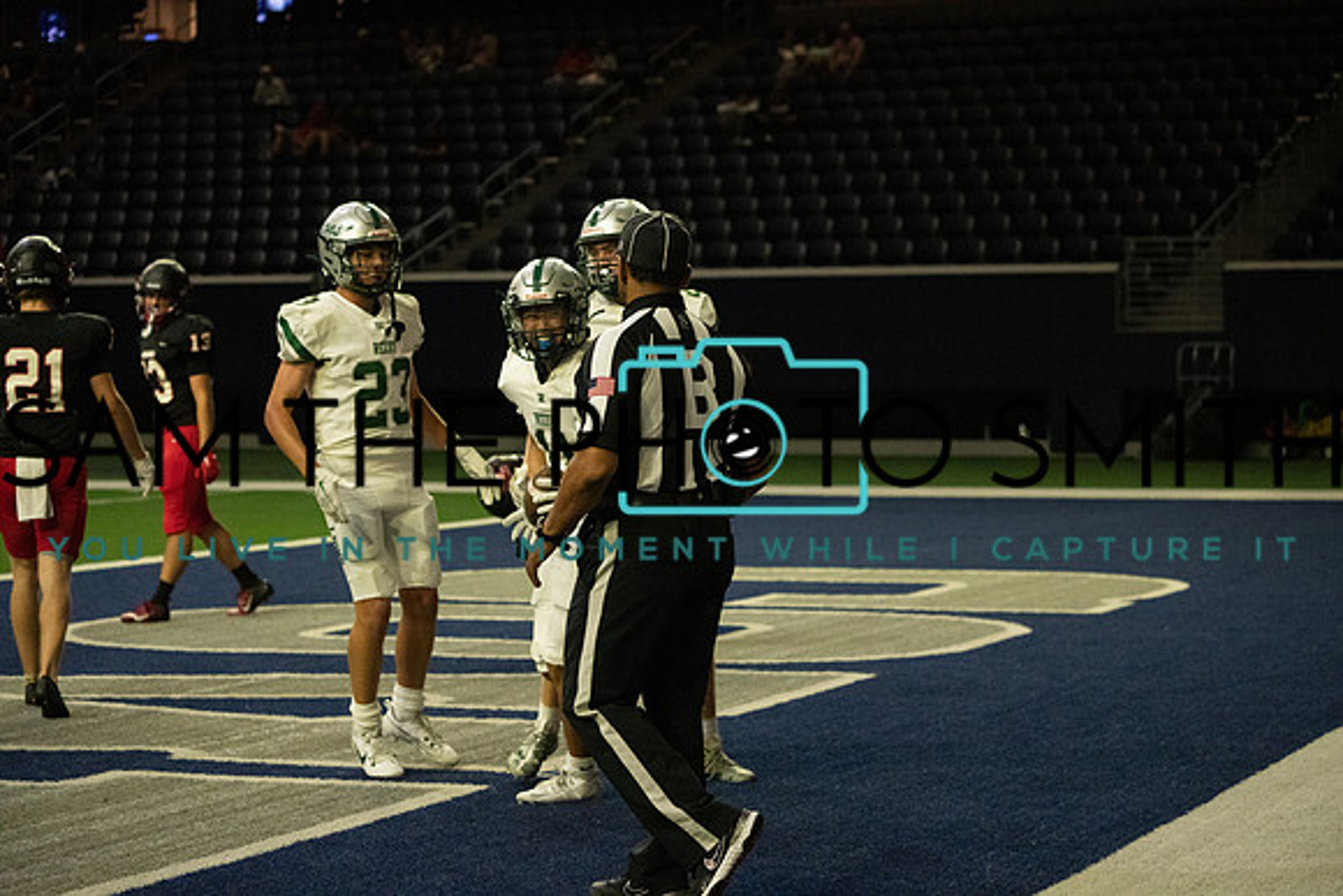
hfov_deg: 20.4
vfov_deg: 13.7
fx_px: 3731
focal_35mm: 100
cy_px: 448
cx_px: 672
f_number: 4.5
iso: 12800
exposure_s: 1/1250
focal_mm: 100
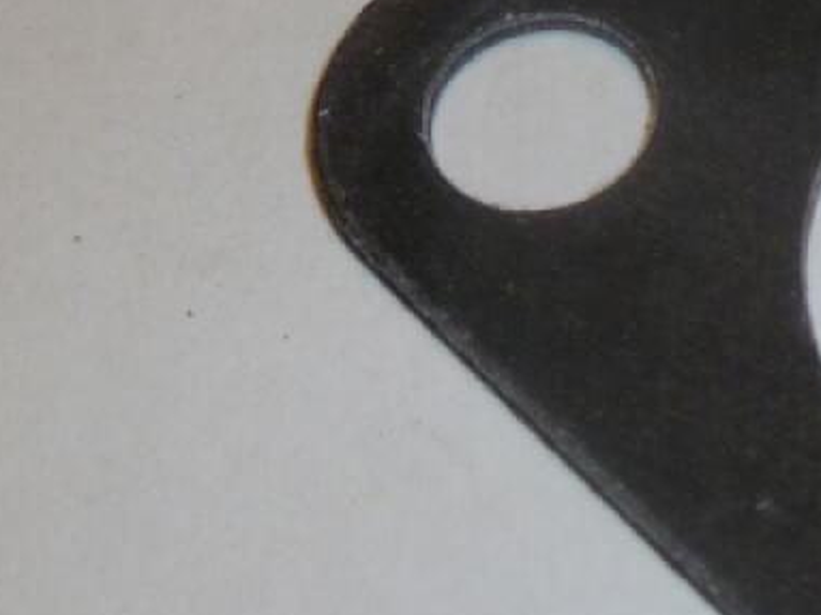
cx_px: 1117
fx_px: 2774
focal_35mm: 117
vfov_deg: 12.7
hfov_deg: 15.8
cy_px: 339
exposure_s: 1/30
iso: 100
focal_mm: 5
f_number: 3.3
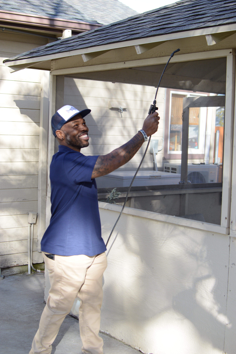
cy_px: 177
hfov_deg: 25.7
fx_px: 517
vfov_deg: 37.9
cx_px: 118
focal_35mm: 52
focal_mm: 35
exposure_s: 1/320
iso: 100
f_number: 2.8
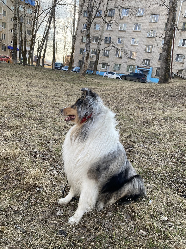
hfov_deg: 49.7
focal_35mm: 28
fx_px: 201
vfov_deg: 63.4
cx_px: 93
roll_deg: -6.8
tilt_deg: -14.7
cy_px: 124
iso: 20
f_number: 1.8
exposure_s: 1/308
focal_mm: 3.99
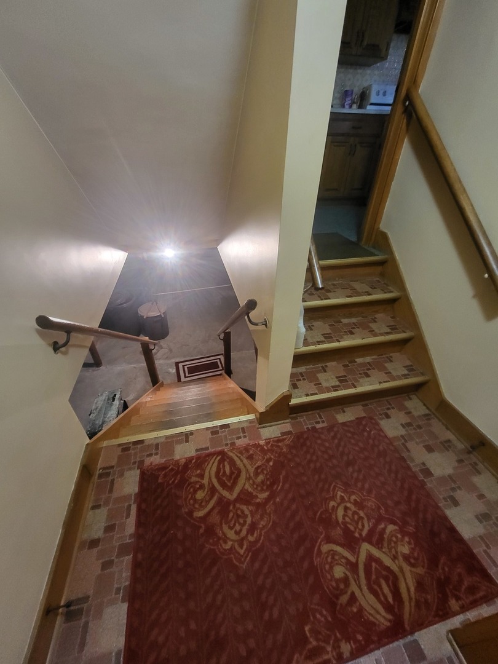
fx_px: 249
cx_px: 249
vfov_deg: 106.2
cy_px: 332
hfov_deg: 89.9
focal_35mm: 13
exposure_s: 1/30
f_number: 2.2
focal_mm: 1.74
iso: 320
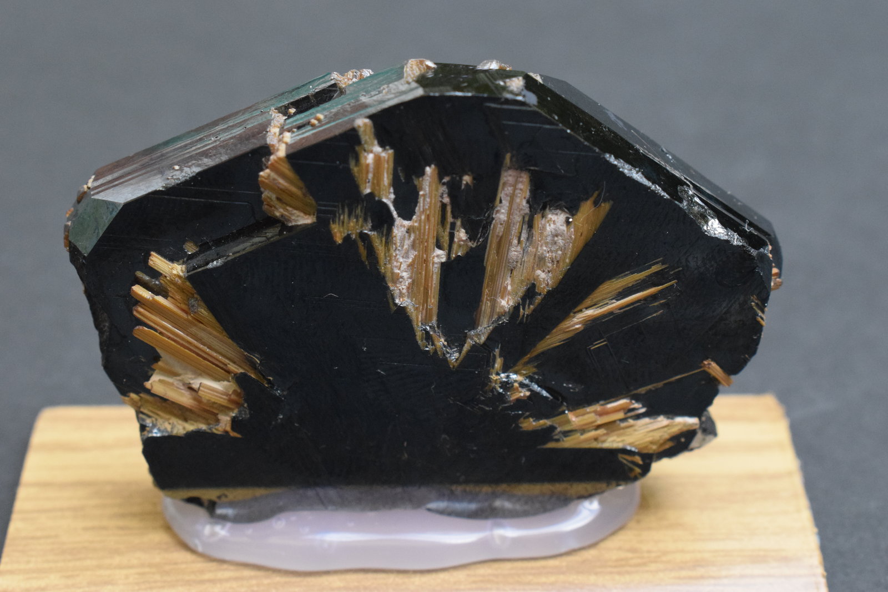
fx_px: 1850
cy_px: 296
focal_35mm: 75
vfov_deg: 18.2
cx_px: 444
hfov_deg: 27.0
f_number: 11
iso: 3200
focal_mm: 50
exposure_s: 1/200
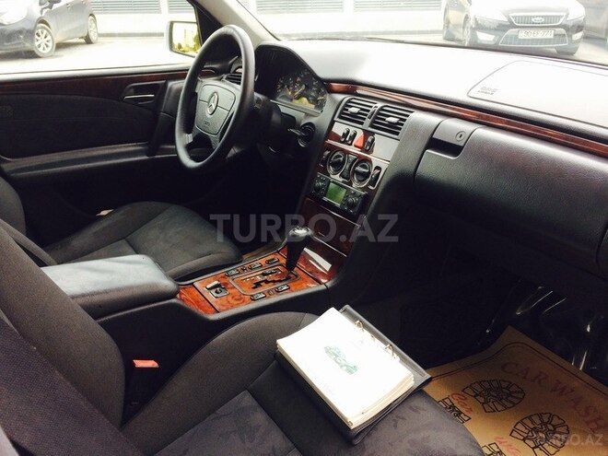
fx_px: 509
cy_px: 228
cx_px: 304
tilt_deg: -25.4
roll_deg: +0.8
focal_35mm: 29
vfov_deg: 48.2
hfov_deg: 61.7
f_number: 2.2
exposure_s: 1/33
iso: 40
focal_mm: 4.15
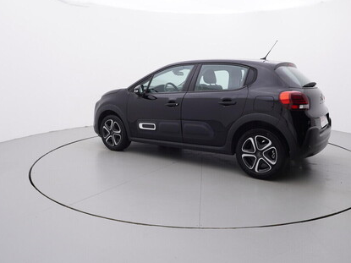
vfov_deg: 48.7
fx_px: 290
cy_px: 124
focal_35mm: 29
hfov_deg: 62.2
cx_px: 193
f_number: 5
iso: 200
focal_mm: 15
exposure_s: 1/80
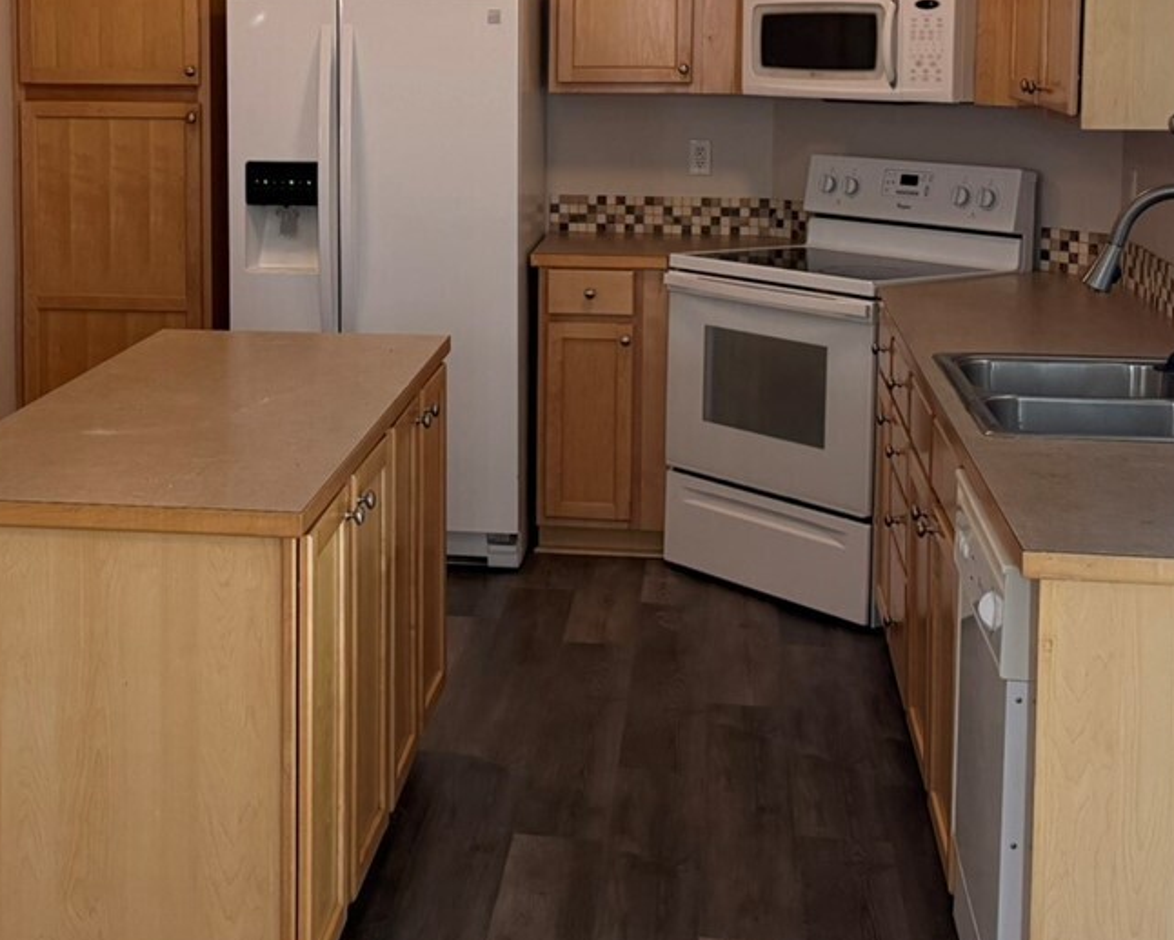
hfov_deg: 32.2
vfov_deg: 25.8
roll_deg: -0.8
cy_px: 196
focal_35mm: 58
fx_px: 2016
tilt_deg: -4.7
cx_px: 380
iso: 200
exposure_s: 1/216
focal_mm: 6.76
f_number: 1.78
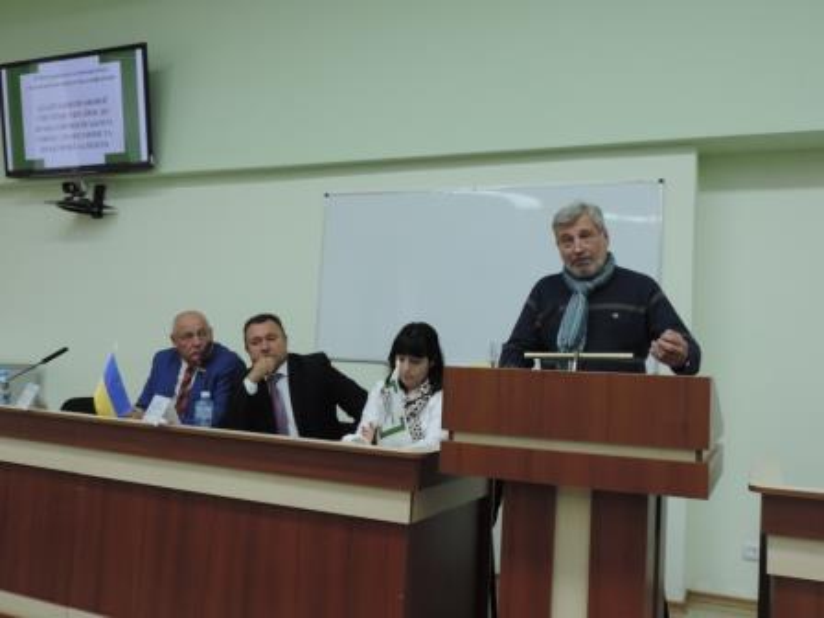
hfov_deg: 55.4
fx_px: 786
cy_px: 309
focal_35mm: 33
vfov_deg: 42.9
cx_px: 412
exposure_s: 1/50
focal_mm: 5.8
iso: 360
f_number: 3.2
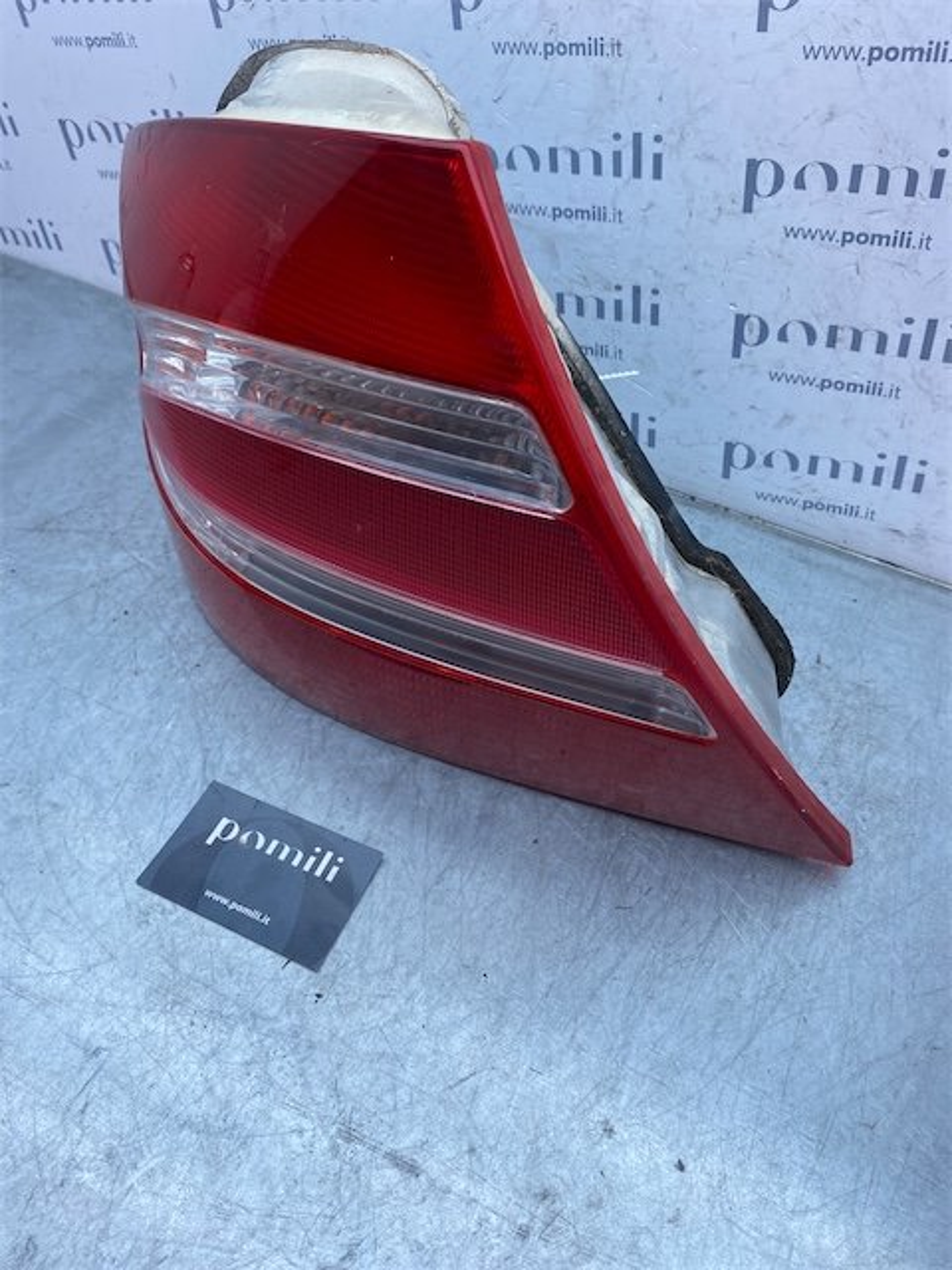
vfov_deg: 67.3
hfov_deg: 53.1
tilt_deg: -48.3
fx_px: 953
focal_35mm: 26
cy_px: 635
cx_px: 476
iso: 32
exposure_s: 1/858
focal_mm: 4.25
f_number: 1.8
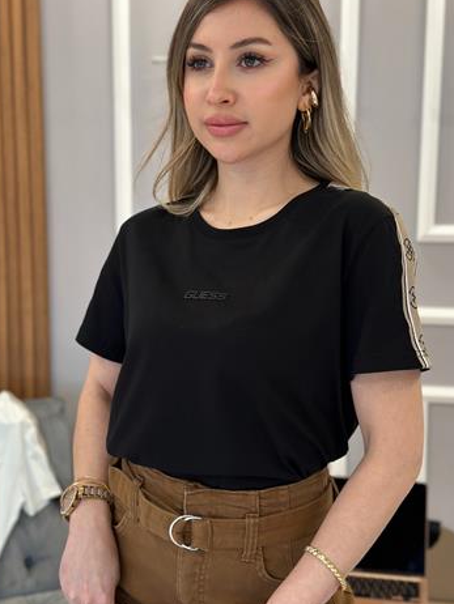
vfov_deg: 35.5
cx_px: 239
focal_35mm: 54
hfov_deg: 27.1
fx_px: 943
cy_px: 302
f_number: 1.78
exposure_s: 1/95
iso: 125
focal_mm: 6.86
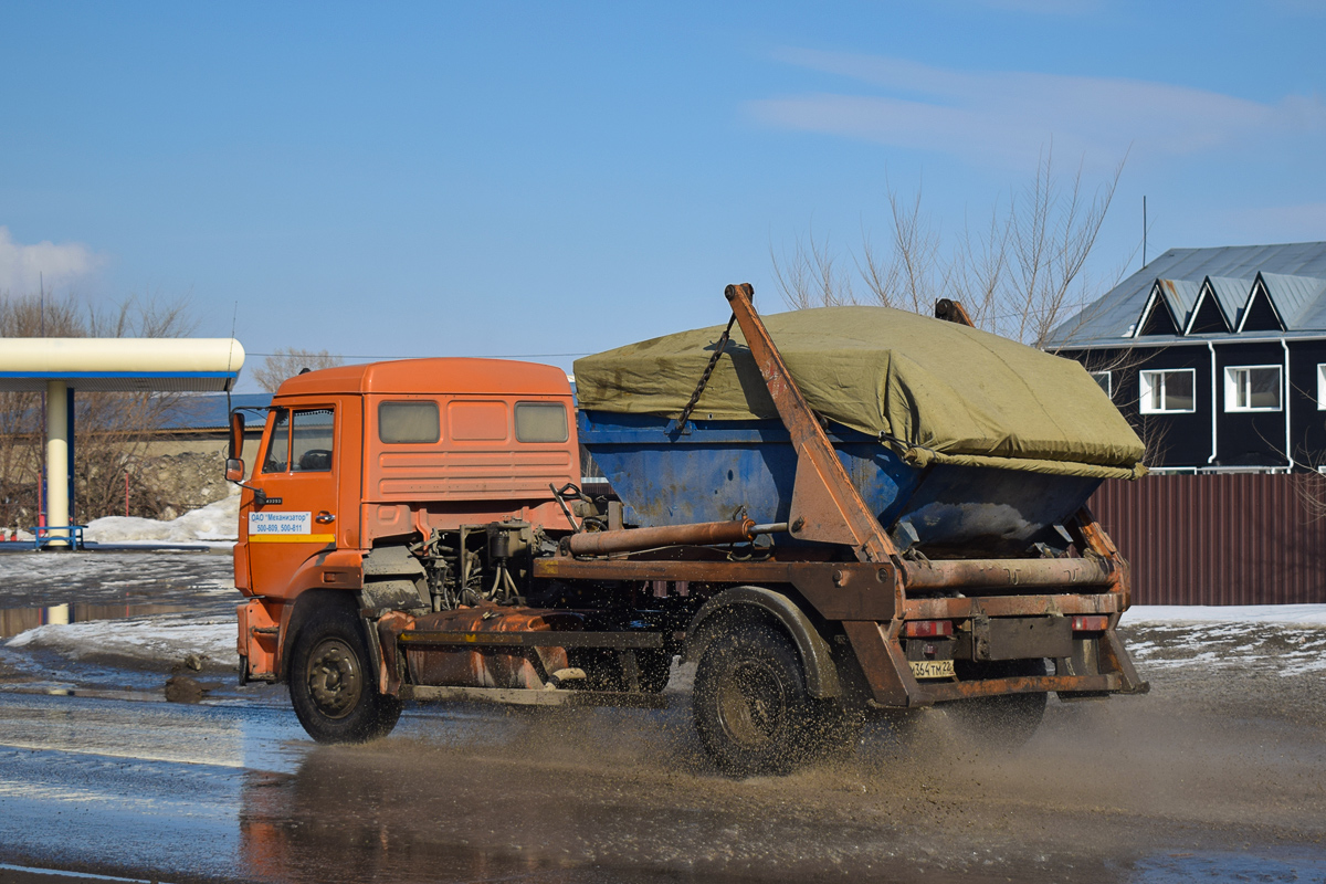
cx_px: 663
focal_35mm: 63
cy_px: 442
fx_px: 2320
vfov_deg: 21.6
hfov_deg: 31.9
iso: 100
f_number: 5
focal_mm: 42
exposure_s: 1/1250
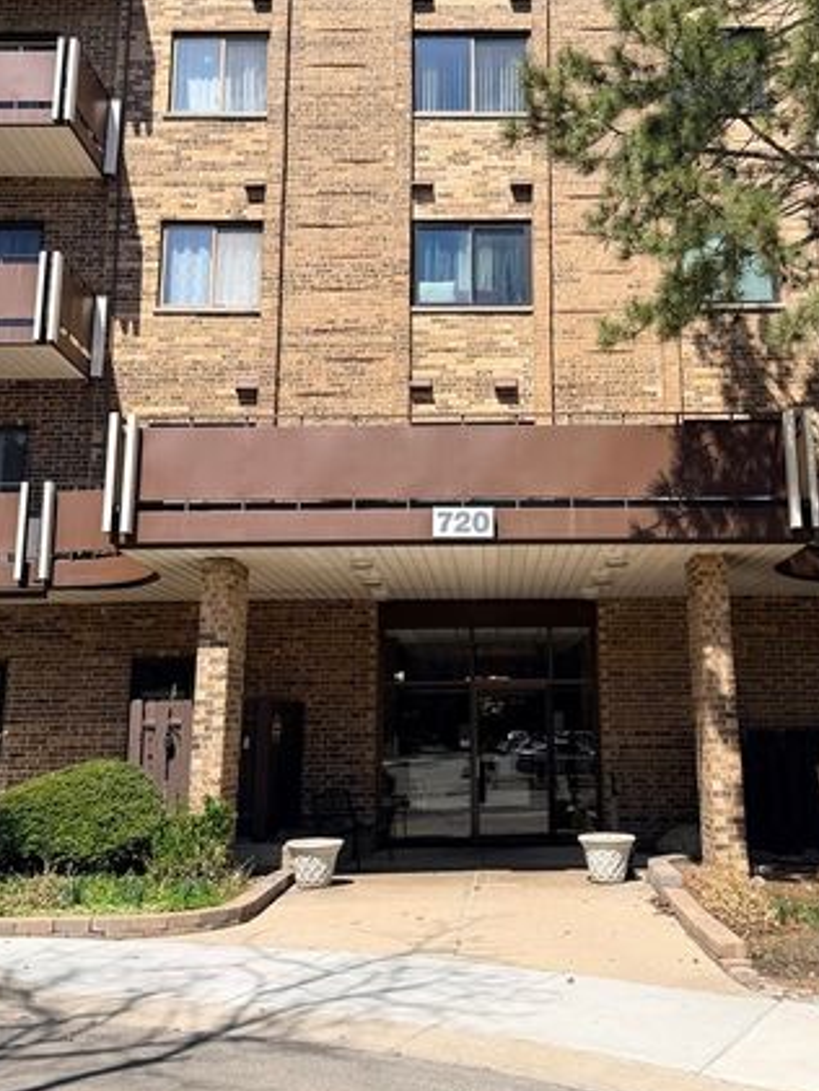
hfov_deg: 37.6
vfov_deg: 48.7
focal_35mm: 38
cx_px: 500
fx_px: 1198
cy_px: 434
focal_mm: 6.76
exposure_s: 1/4673
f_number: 1.78
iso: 80
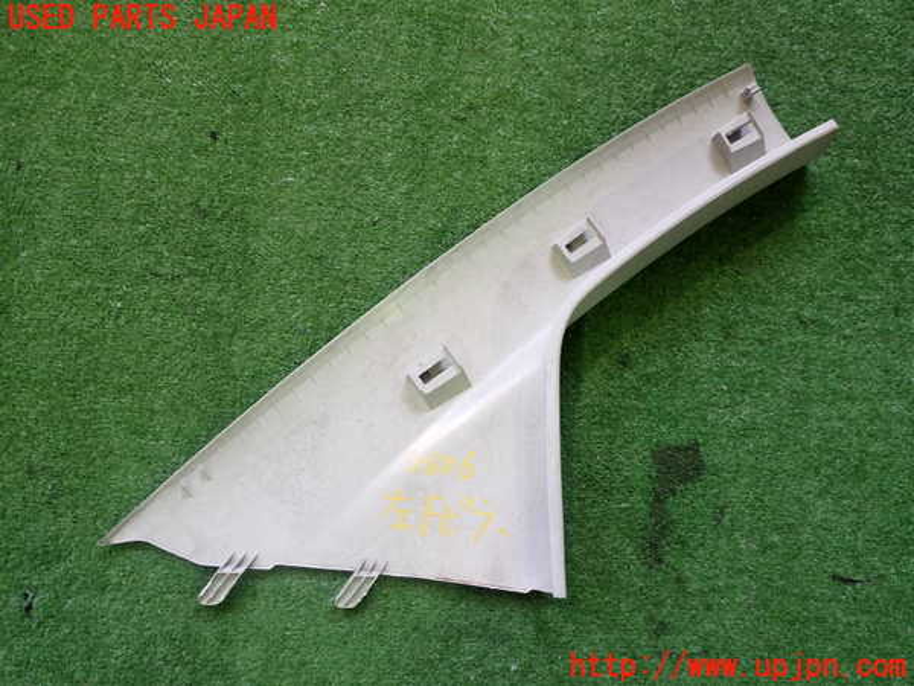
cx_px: 457
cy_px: 343
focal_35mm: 30
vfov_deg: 46.8
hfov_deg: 60.0
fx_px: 792
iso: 200
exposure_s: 1/50
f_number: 2.3
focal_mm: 5.4
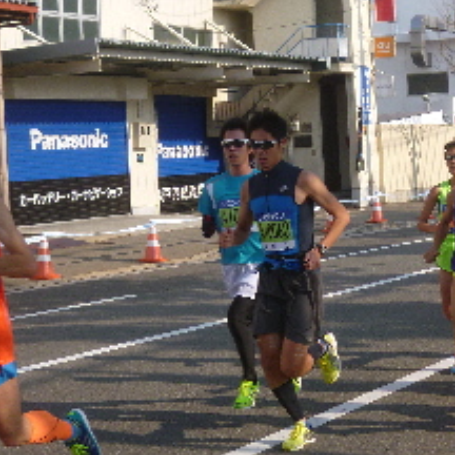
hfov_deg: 18.9
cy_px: 186
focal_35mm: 90
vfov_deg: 19.3
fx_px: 1338
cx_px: 434
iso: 100
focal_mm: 7.9
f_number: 3.3
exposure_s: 1/800
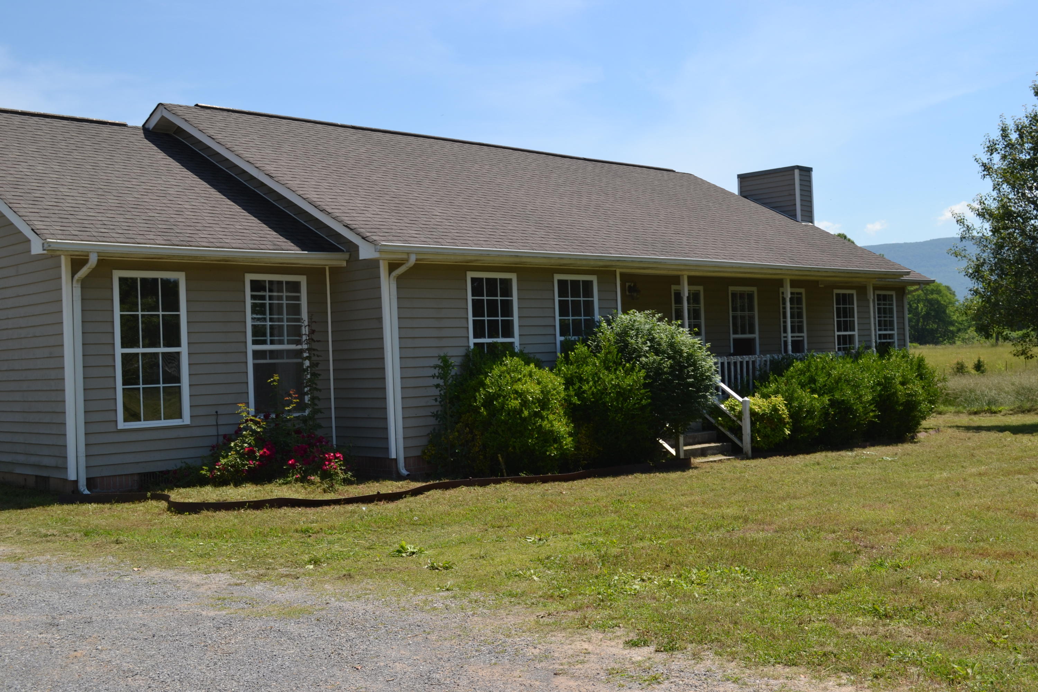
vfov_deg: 34.2
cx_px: 519
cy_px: 346
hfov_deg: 49.6
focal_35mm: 39
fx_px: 1124
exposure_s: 1/200
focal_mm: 26
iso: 100
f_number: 8
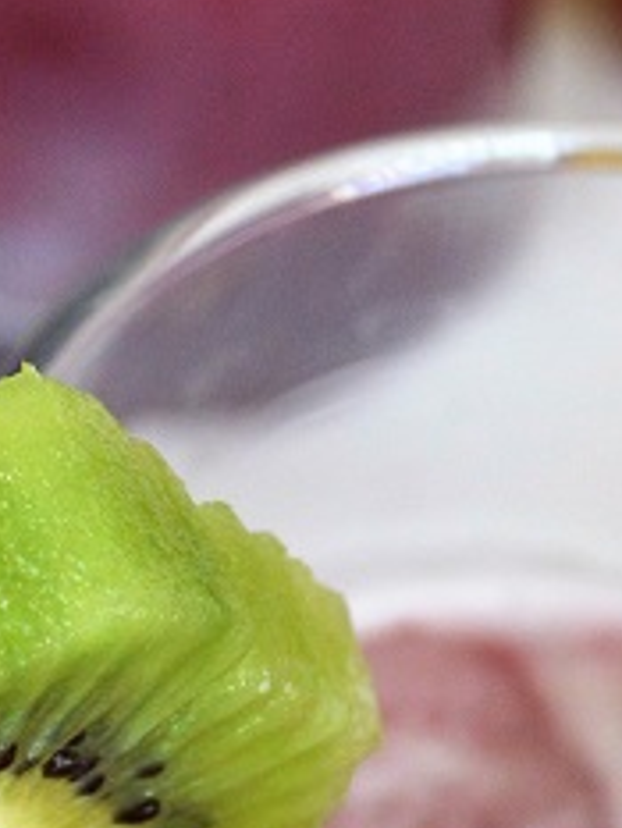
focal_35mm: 156
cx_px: 14
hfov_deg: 9.5
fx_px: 3734
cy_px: 380
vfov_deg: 12.7
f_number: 4.5
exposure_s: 1/500
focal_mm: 28
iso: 800
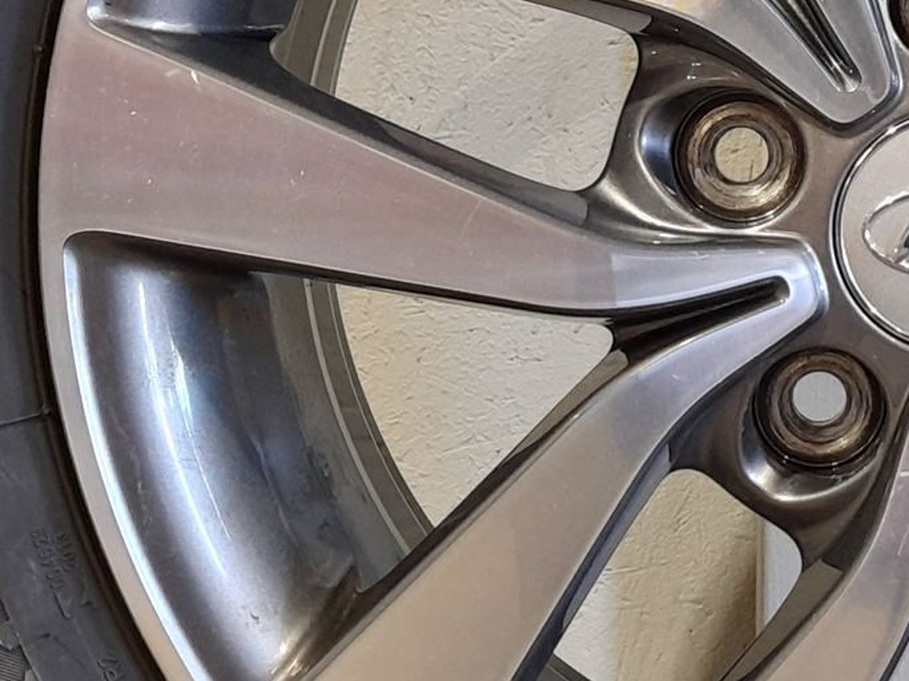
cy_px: 214
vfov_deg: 19.6
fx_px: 1969
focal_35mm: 75
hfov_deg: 25.0
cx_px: 873
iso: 320
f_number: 2
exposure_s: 1/50
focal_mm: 4.6
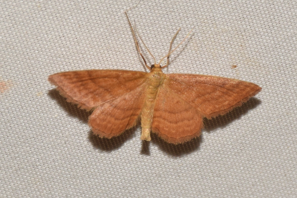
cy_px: 99
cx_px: 148
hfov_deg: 9.8
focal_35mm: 210
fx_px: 1732
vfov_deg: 6.5
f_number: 14
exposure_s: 1/200
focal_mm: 140
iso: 400
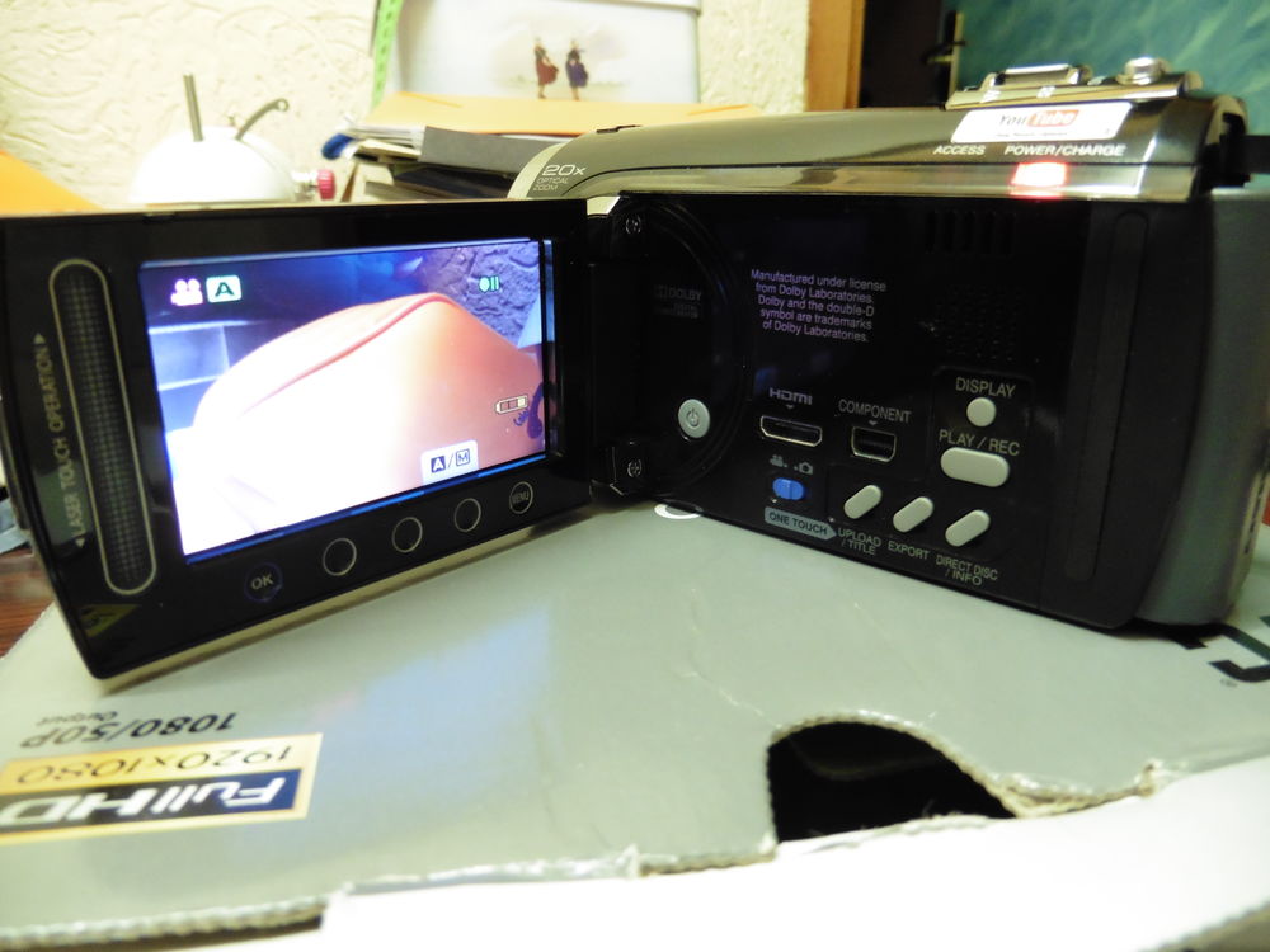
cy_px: 476
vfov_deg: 56.8
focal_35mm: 24
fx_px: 881
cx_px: 635
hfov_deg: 71.6
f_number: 3.3
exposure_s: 1/6
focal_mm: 4.3
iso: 400
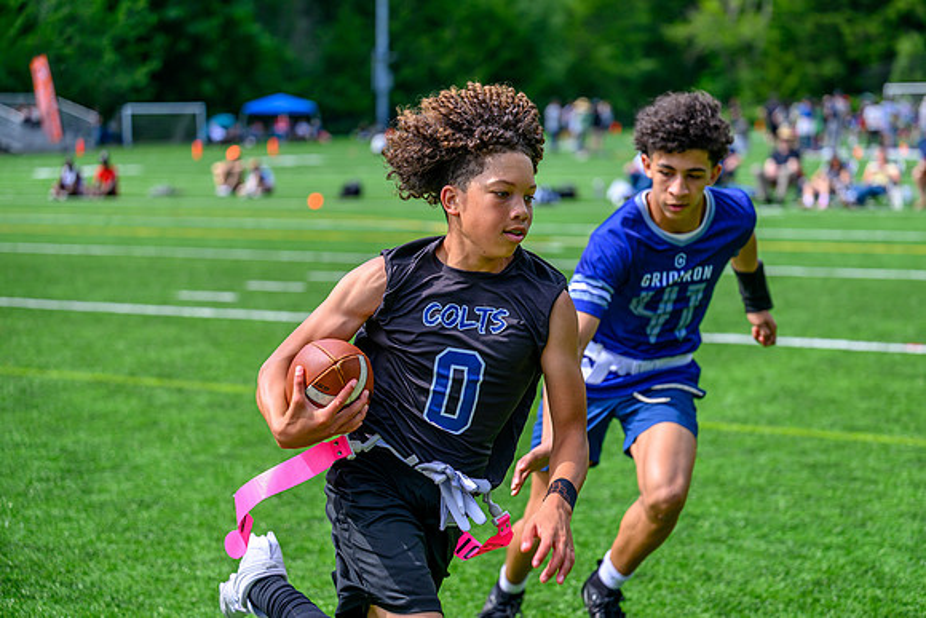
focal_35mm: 70
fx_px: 1801
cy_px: 309
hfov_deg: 28.8
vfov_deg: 19.5
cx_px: 463
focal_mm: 70
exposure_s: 1/2000
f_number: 2.8
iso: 160
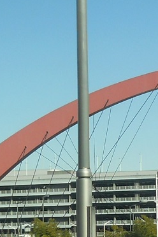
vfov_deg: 14.4
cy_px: 226
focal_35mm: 141
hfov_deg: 9.5
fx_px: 928
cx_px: 229
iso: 80
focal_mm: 6.72
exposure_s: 1/160
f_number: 5.5
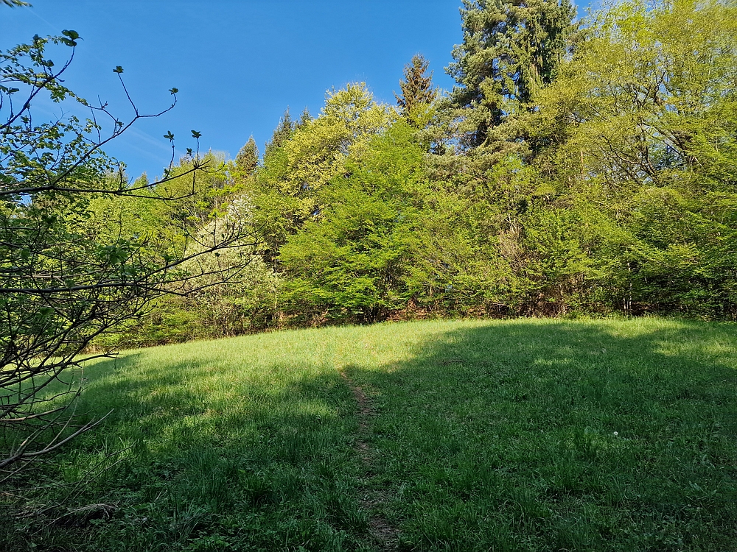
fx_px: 490
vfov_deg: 58.9
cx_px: 368
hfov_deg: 73.9
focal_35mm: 23
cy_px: 276
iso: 50
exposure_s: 1/518
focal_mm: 6.4
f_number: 1.8
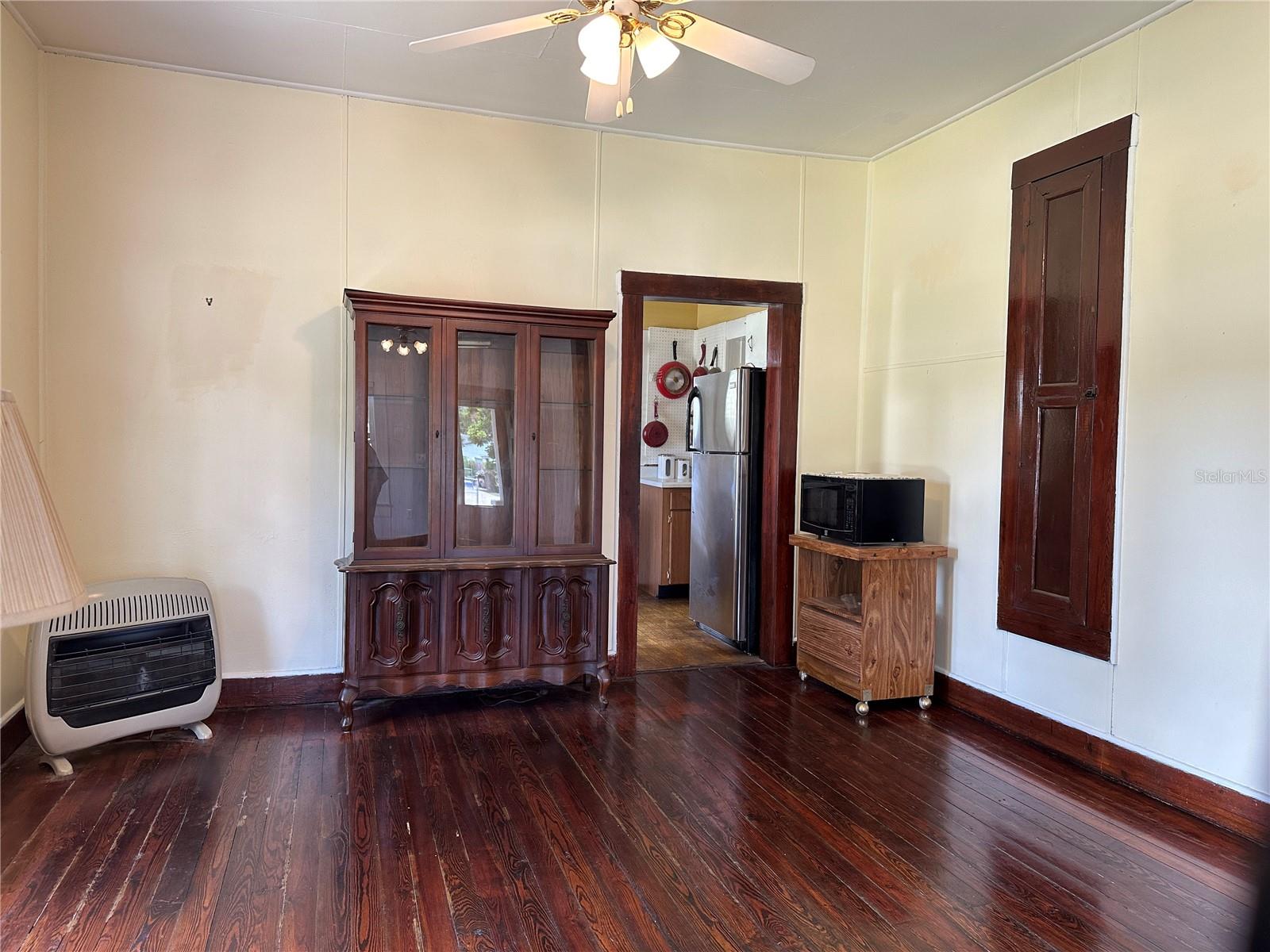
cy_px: 476
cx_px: 635
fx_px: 881
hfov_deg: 71.6
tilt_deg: -2.3
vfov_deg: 56.8
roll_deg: -1.4
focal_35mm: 24
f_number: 1.78
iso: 160
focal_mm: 6.86
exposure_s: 1/120
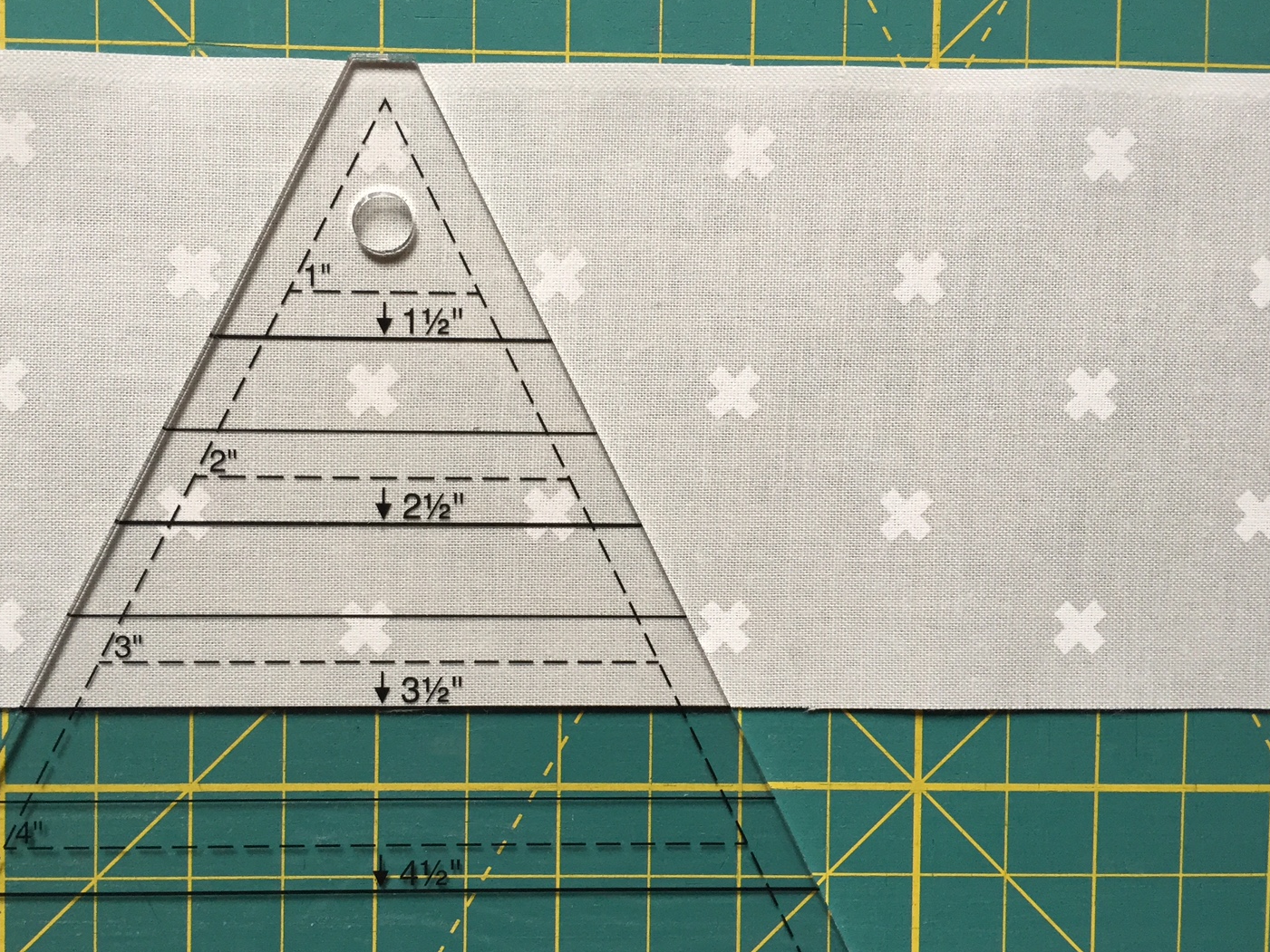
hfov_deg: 55.2
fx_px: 1211
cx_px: 556
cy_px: 477
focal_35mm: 33
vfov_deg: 43.0
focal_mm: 4.15
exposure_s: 1/30
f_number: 2.2
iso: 64
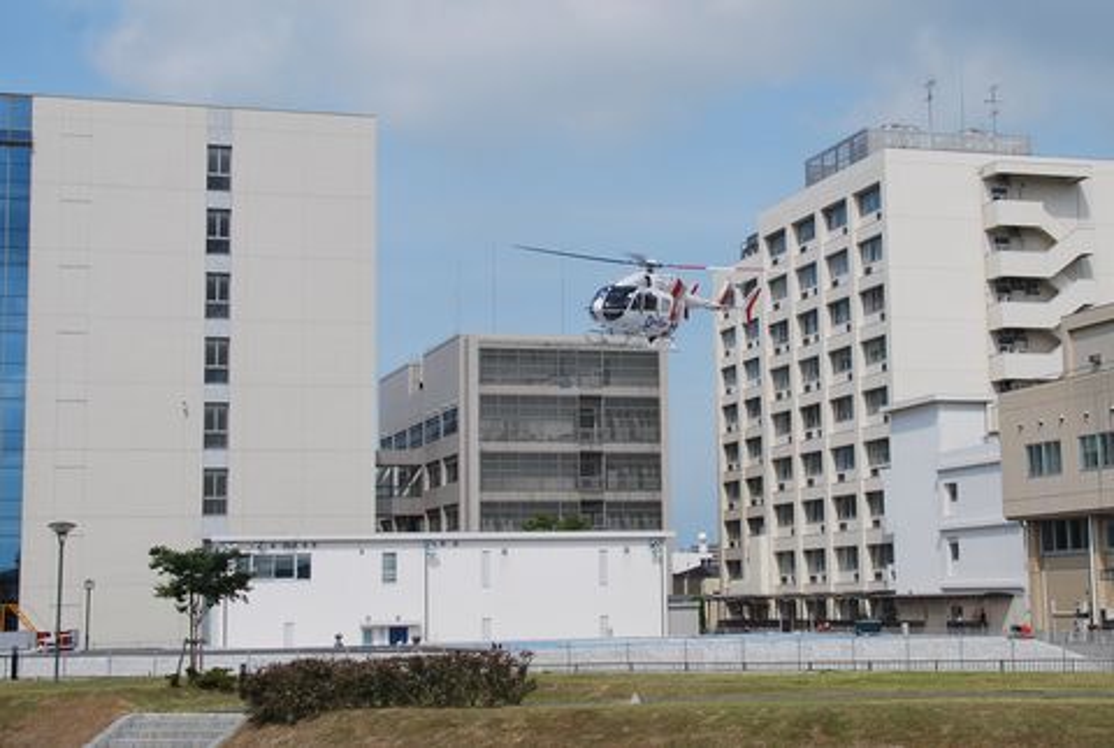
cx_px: 557
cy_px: 374
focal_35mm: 44
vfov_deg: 31.0
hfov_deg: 44.9
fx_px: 1349
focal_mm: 29
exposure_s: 1/320
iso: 100
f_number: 9
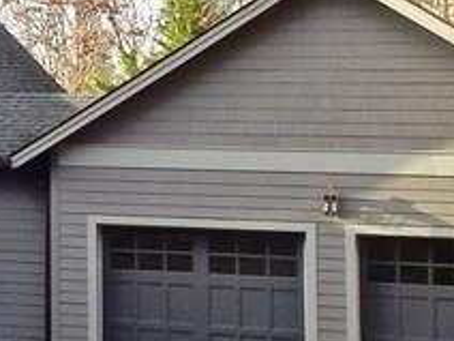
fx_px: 1456
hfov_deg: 15.6
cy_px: 34
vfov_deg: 13.2
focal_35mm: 111
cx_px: -326
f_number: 3
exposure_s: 1/400
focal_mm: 4
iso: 125
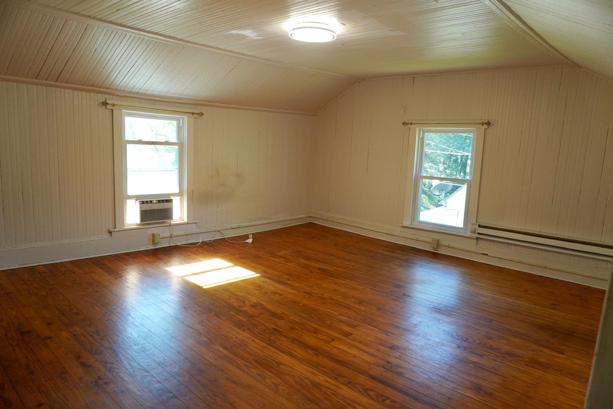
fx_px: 409
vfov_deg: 53.1
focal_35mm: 24
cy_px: 204
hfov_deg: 73.7
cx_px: 306
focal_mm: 16
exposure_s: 1/160
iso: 800
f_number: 4
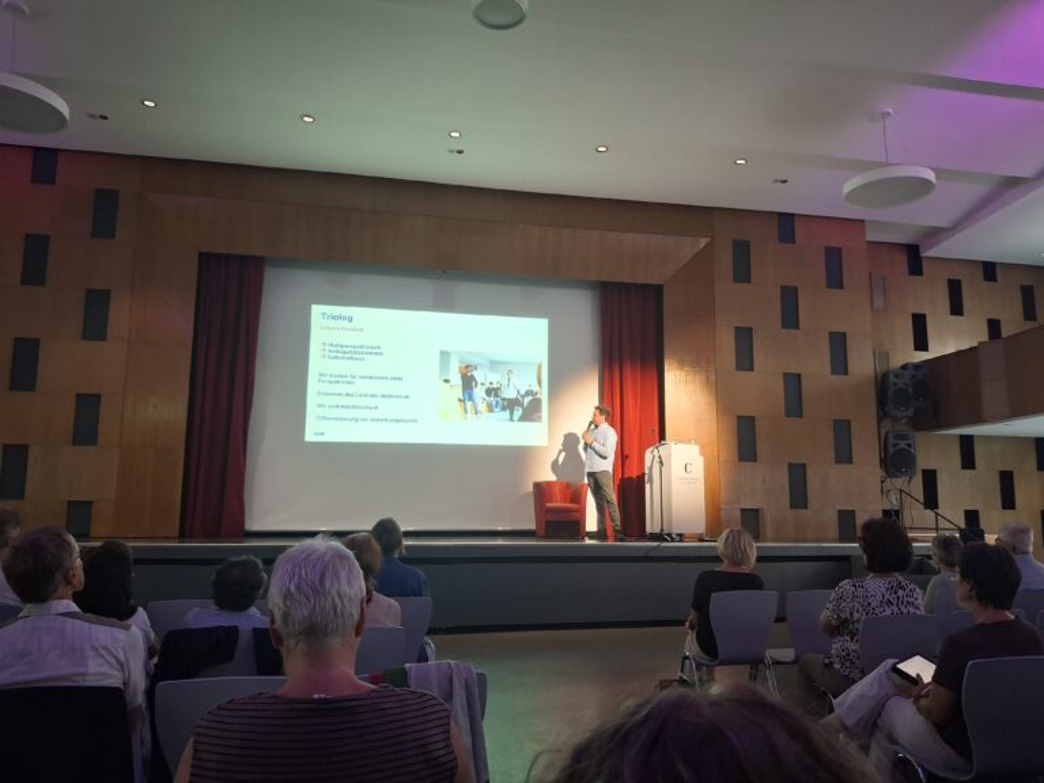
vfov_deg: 54.9
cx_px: 522
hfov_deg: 69.4
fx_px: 754
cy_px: 392
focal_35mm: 25
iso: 250
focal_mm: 4.69
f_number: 1.8
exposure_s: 1/50
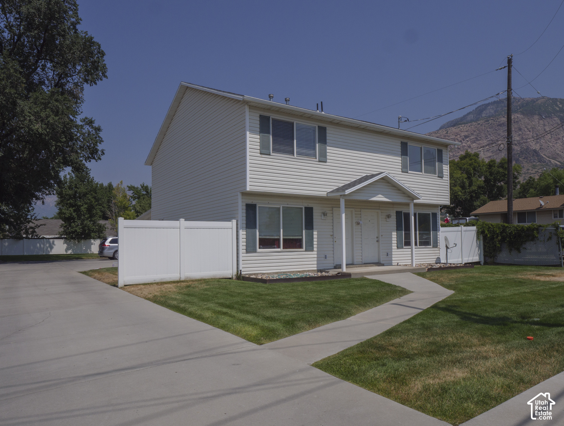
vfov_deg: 57.4
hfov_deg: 71.8
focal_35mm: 24
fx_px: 389
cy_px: 229
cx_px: 306
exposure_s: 1/500
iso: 200
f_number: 13
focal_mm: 11
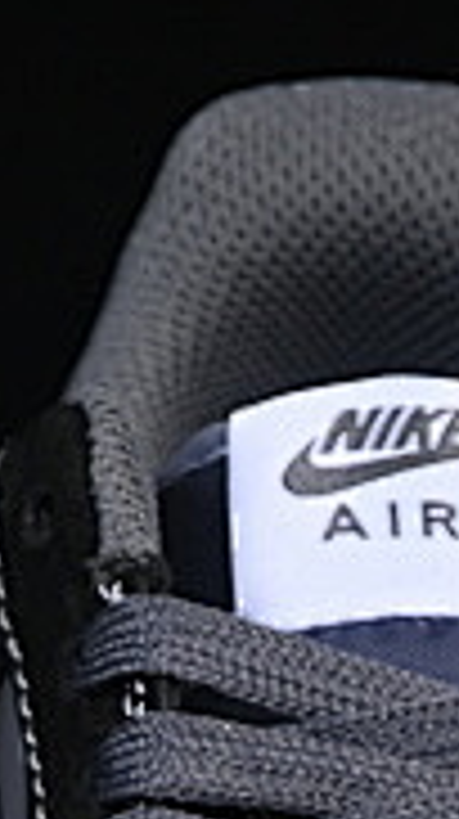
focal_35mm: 467
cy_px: 1606
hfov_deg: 2.6
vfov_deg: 4.6
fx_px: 10133
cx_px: -176
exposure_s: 1/60
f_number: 6.3
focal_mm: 50
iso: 160
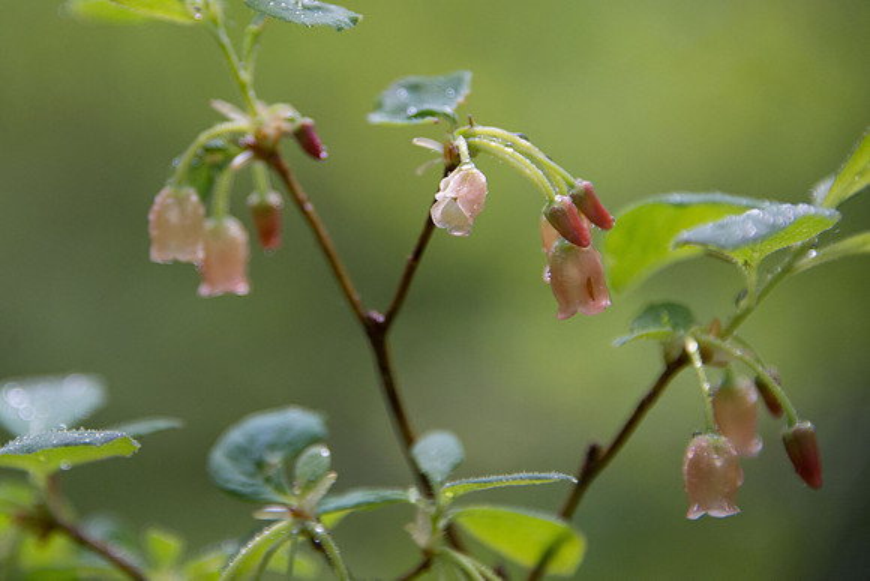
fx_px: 9621
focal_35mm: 398
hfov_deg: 5.2
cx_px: 293
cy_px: 196
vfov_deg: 3.5
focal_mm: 300
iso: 1600
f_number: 5.6
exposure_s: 1/640
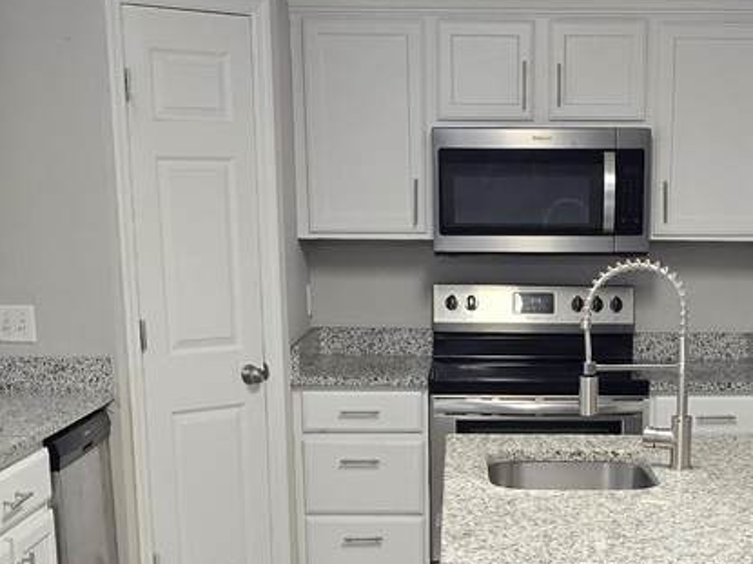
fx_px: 1544
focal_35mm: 71
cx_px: 550
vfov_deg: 20.0
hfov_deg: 27.1
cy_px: 586
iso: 200
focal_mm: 6.3
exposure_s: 1/120
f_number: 1.7
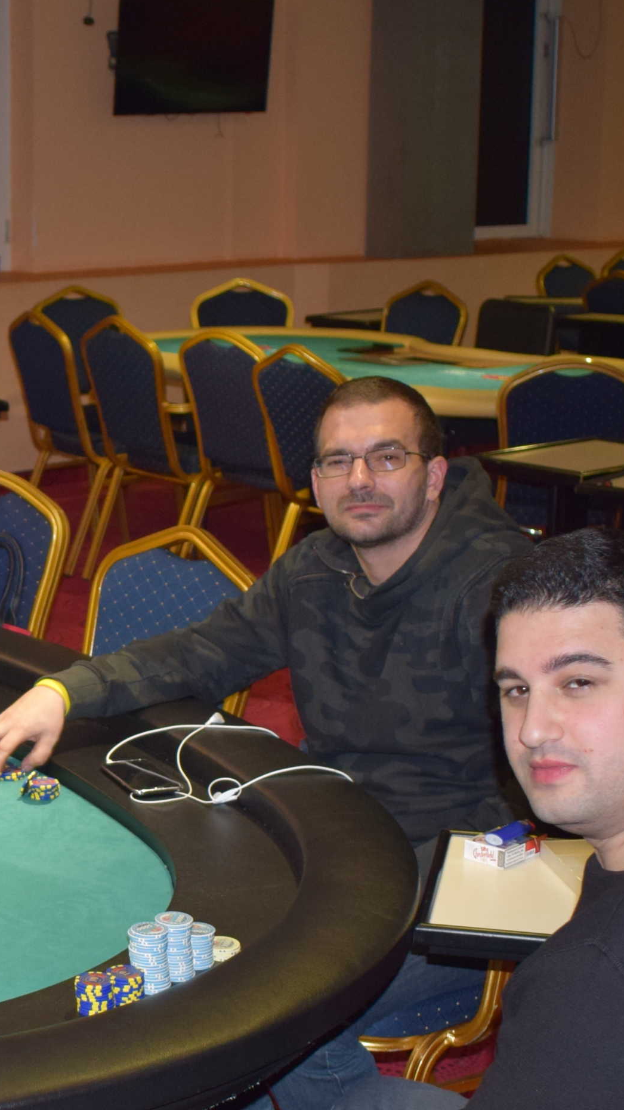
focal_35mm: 76
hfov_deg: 15.2
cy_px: 654
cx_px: -156
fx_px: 2236
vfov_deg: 27.8
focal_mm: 20
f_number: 3.5
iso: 800
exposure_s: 1/30
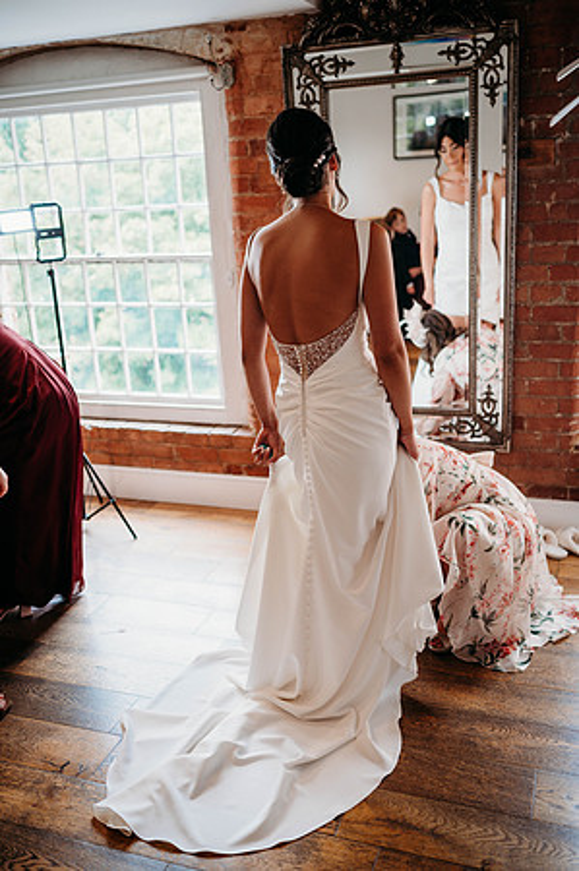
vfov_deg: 54.5
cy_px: 436
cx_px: 290
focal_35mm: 35
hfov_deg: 37.8
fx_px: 846
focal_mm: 35
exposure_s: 1/200
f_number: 2
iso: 100
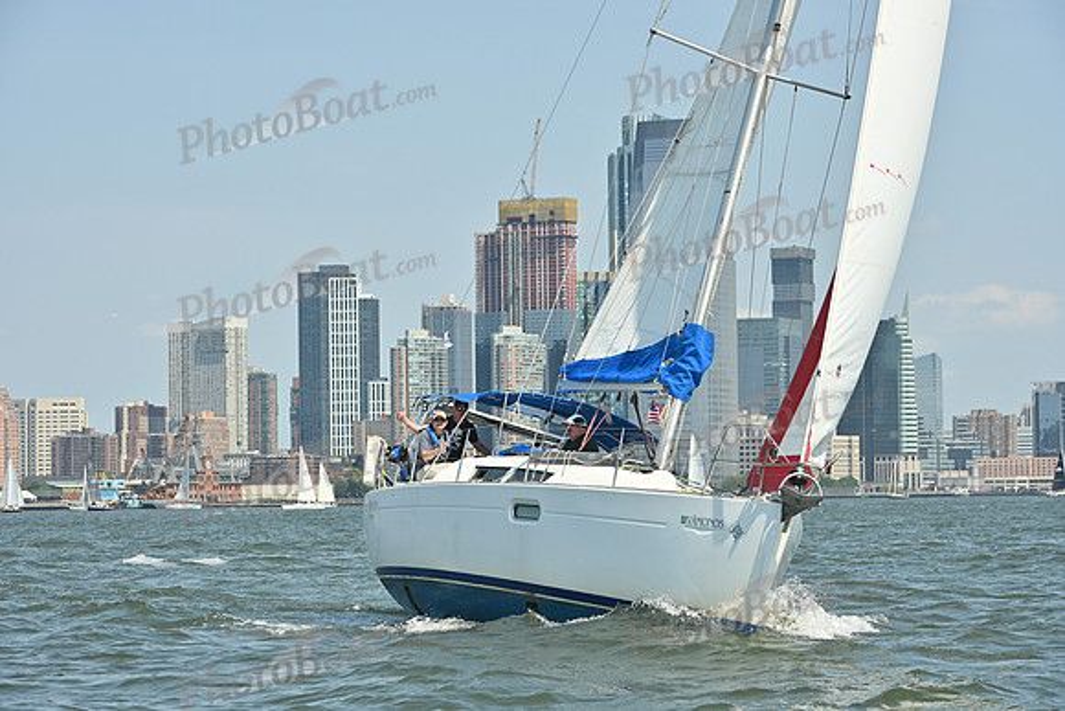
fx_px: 3432
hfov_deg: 17.6
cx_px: 532
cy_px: 356
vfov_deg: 11.8
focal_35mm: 116
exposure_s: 1/1250
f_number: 9
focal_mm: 116
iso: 320
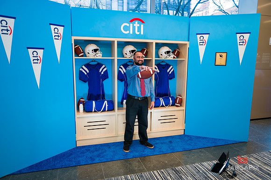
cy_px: 90
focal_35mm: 26
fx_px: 196
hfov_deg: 69.4
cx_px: 136
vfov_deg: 49.5
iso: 400
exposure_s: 1/200
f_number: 3.2
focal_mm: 26
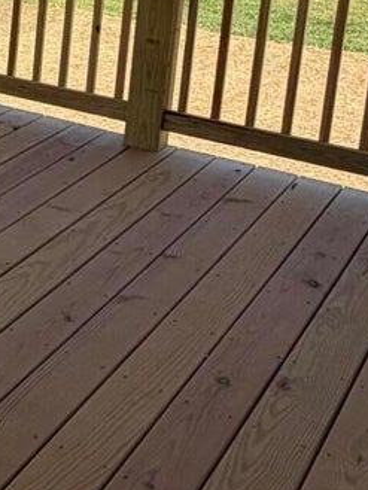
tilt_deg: -9.6
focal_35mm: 68
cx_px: -387
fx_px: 963
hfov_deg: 16.2
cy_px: -16
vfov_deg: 26.8
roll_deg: -0.5
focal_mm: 2.22
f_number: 2.2
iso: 40
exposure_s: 1/770
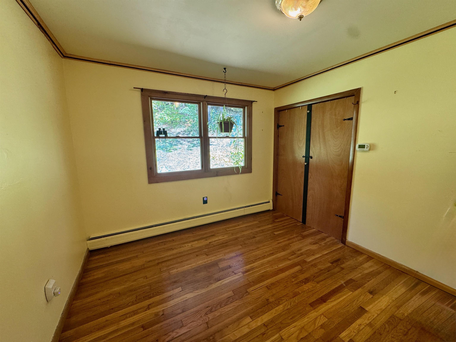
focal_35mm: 14
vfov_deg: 85.7
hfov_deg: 102.1
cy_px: 171
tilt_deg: -9.9
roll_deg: +1.2
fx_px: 184
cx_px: 228
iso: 200
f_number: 2.2
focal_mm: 2.22
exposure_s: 1/120
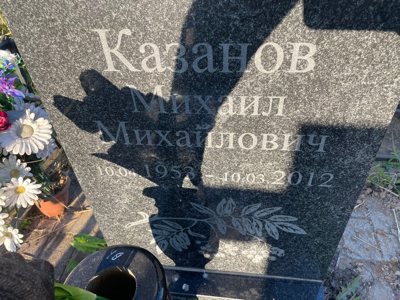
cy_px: 150
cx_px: 200
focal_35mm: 26
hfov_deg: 67.3
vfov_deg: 53.1
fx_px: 300
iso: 32
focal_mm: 4.2
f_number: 1.6
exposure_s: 1/460
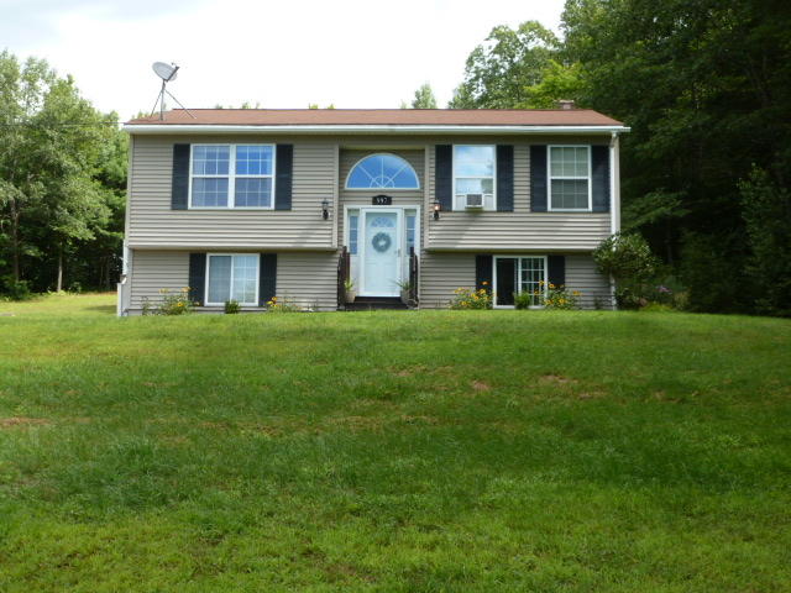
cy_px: 296
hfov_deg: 49.0
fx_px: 868
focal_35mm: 38
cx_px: 396
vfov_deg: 37.7
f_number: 3.8
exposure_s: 1/250
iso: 100
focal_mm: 6.8
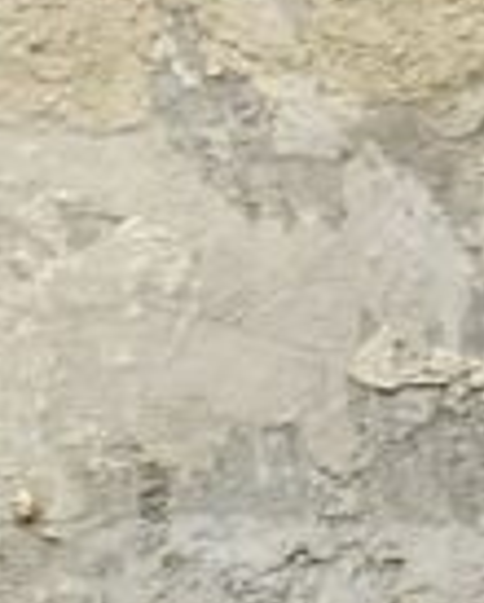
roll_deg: -0.5
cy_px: 627
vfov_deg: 8.4
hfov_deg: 6.7
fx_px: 4073
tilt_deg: -1.6
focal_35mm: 228
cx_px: -172
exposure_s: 1/214
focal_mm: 6.86
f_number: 1.78
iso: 50
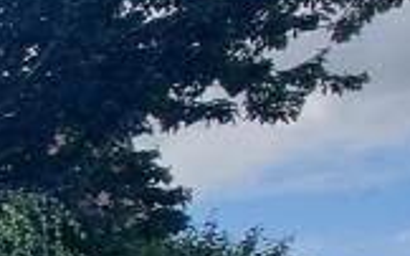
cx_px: -871
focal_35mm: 87
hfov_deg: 10.9
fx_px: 971
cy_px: 449
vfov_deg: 13.6
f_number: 2.2
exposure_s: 1/1724
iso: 50
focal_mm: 2.2
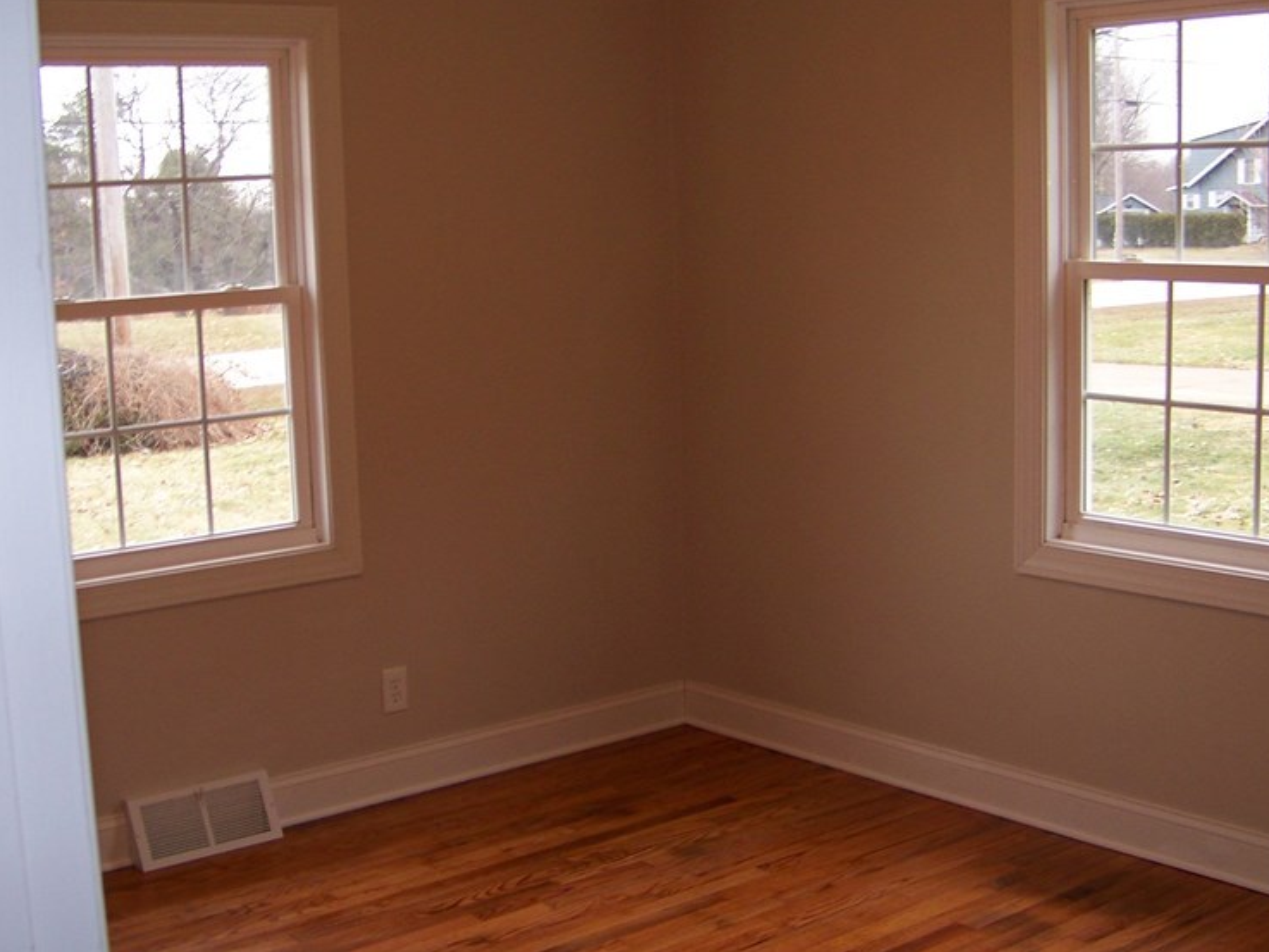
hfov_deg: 38.1
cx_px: 572
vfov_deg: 29.1
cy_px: 485
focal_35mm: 50
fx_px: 1833
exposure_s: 1/30
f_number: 2.8
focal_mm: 5.85
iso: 64
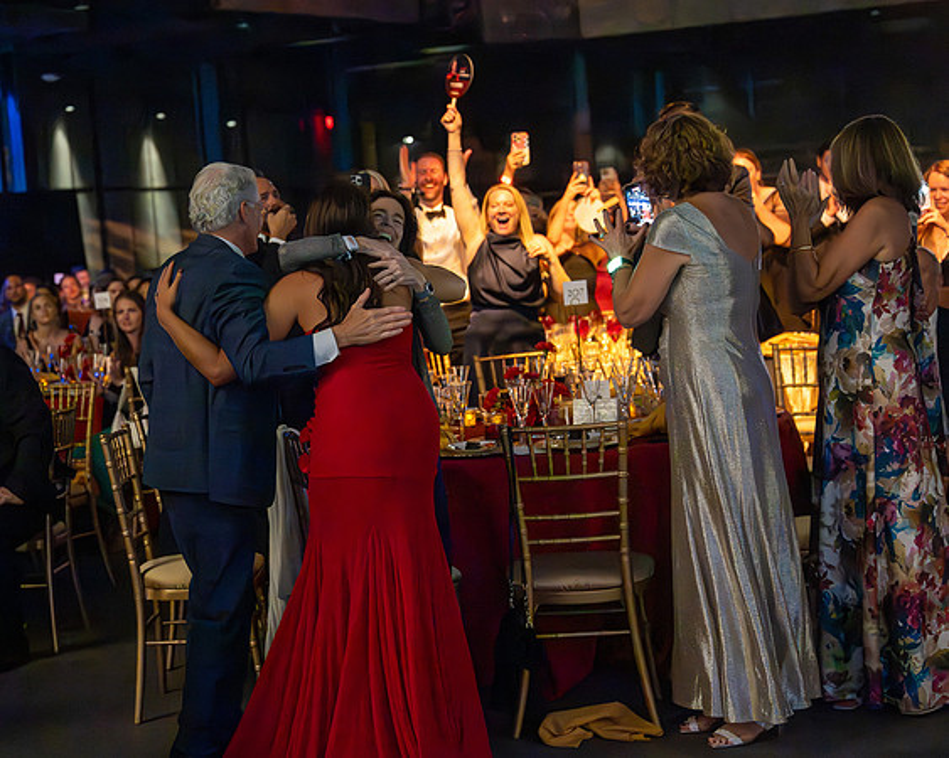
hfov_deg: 28.6
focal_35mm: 66
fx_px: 1856
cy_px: 354
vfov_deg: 23.1
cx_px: 360
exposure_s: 1/400
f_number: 3.2
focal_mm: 55
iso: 25600
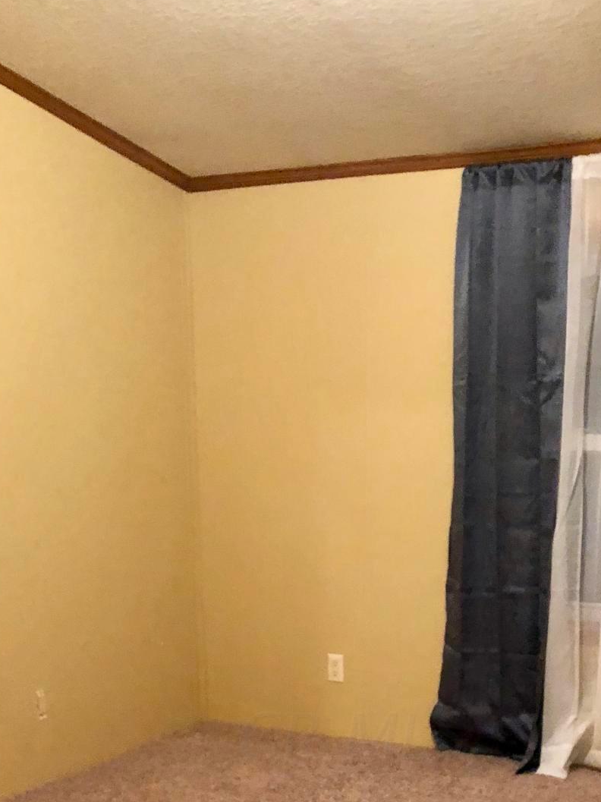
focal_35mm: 53
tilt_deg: -15.6
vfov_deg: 34.0
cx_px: 352
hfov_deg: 27.5
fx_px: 1228
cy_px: 735
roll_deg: +0.6
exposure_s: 1/4
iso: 80
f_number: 1.8
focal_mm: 3.99
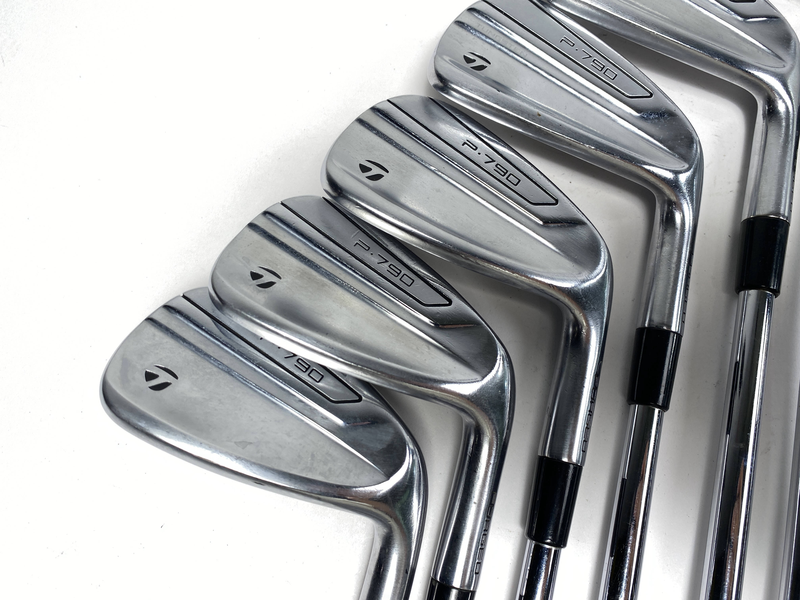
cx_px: 400
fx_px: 601
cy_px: 300
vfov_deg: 53.1
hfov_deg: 67.3
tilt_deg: -76.7
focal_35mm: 26
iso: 32
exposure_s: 1/134
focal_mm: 4.25
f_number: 1.8
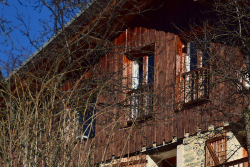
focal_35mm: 220
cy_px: 134
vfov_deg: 6.2
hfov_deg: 9.3
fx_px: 1528
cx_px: 237
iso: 100
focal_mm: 60
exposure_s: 1/2500
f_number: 5
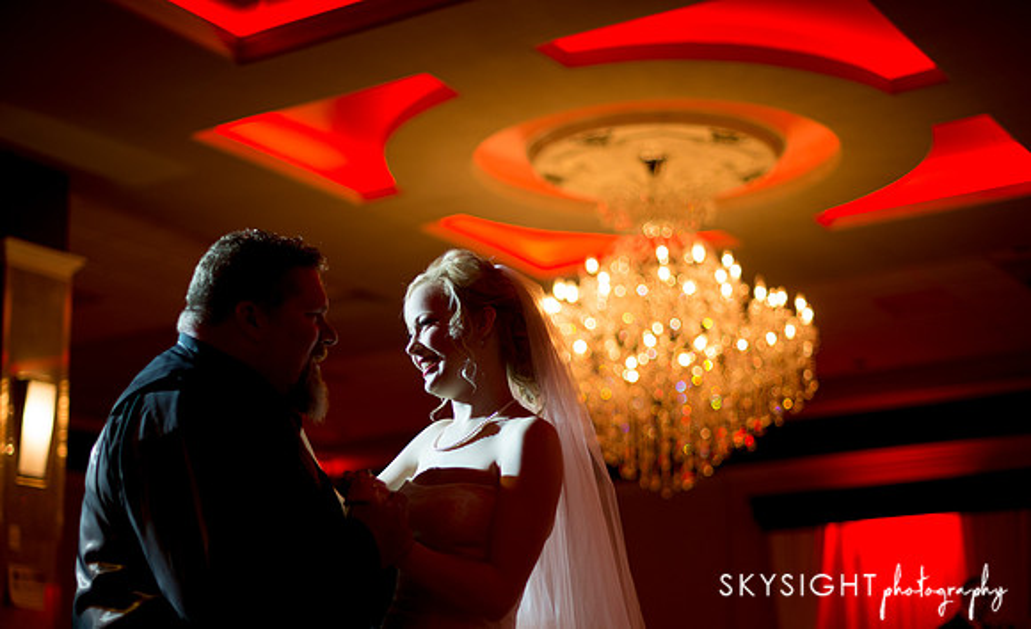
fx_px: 1667
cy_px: 400
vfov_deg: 21.3
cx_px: 481
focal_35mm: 60
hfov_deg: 34.4
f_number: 1.8
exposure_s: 1/60
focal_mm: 50
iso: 500
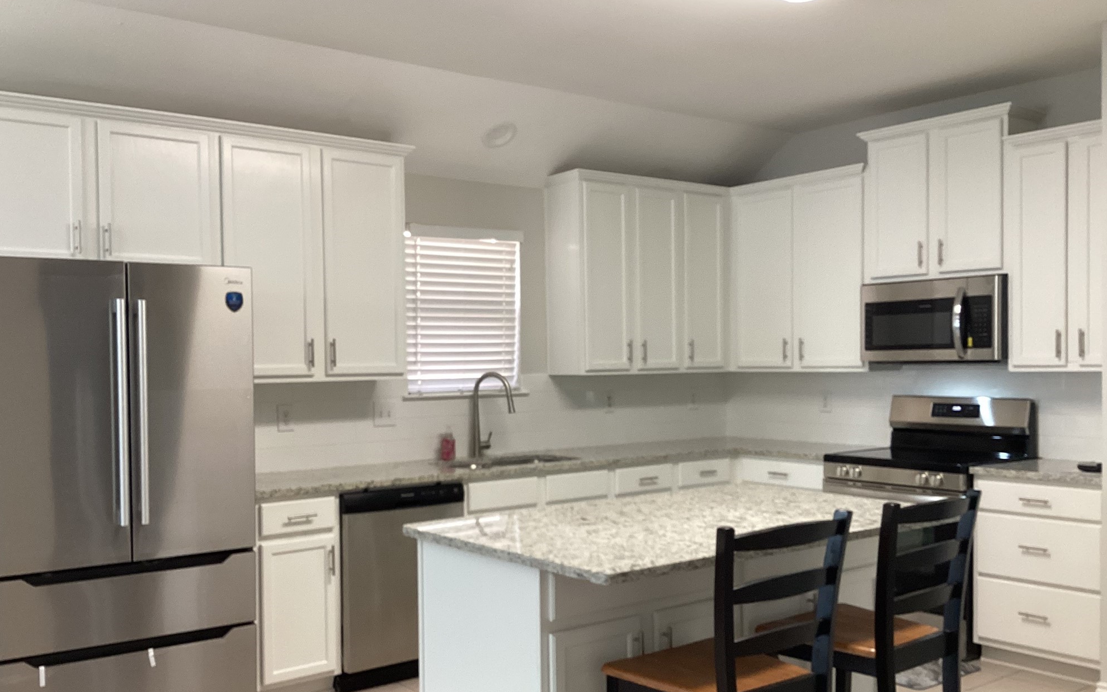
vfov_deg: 37.2
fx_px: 1026
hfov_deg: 56.7
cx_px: 536
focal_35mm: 34
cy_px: 382
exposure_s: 1/60
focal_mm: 3.3
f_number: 2.4
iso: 125
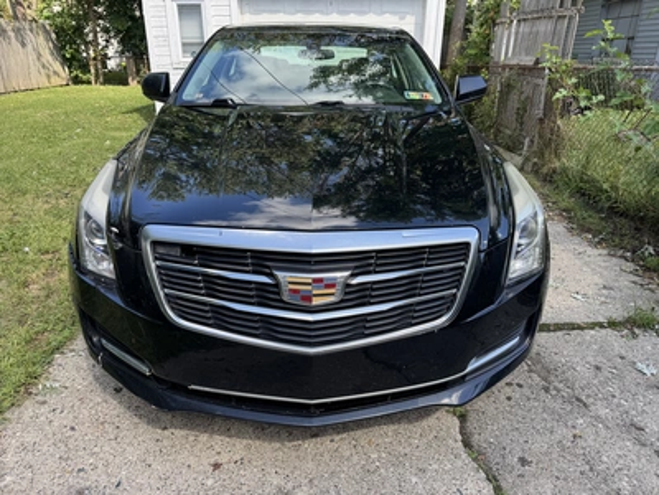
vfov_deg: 56.8
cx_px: 330
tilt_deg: -23.2
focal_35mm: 24
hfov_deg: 71.6
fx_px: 457
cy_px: 248
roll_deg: -0.2
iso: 80
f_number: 1.78
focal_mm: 6.76
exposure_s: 1/577
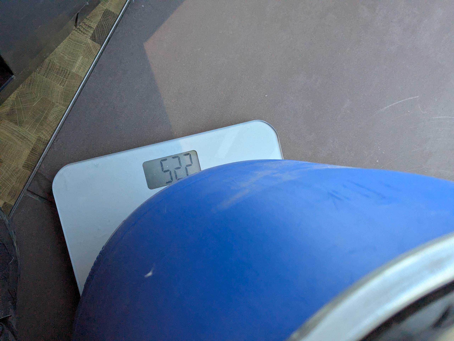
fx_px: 630
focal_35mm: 48
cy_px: 170
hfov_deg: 39.7
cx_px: 227
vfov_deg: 30.3
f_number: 1.85
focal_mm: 6.81
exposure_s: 1/567
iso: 877
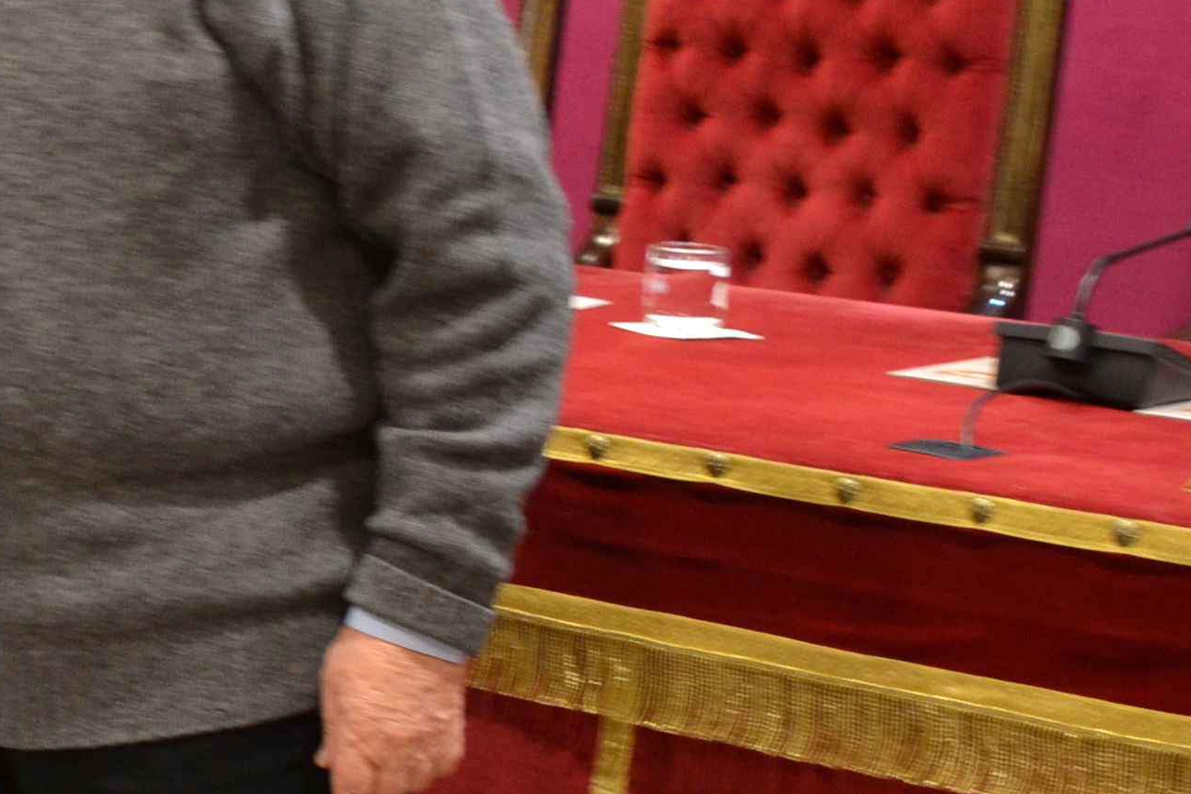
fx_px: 3572
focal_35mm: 108
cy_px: 514
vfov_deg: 12.7
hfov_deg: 17.5
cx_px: -428
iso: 900
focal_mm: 20
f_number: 3.8
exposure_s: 1/15
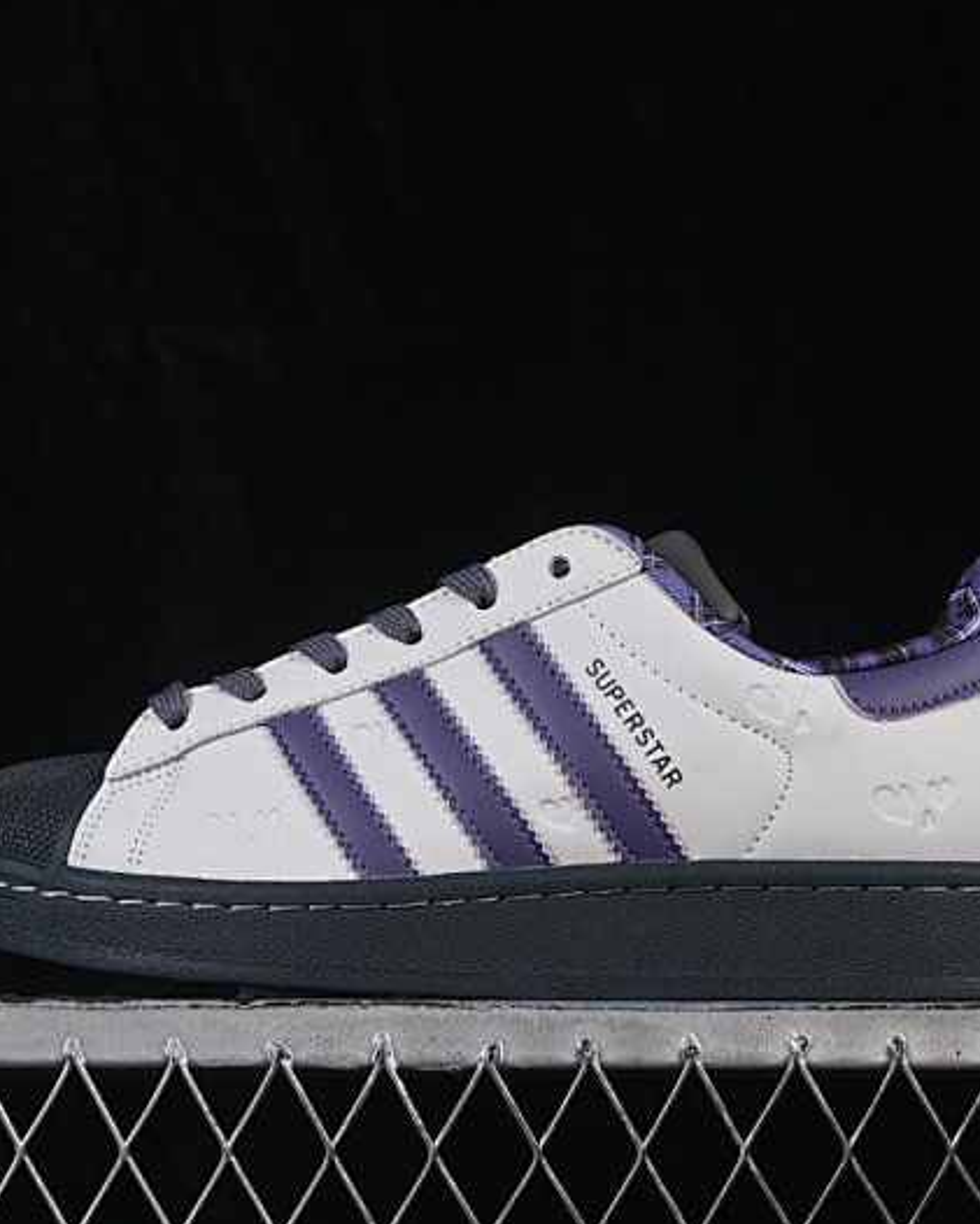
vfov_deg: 17.9
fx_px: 3878
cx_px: 514
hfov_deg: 14.4
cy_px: 611
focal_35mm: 107
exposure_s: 1/60
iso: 160
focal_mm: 50
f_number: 8
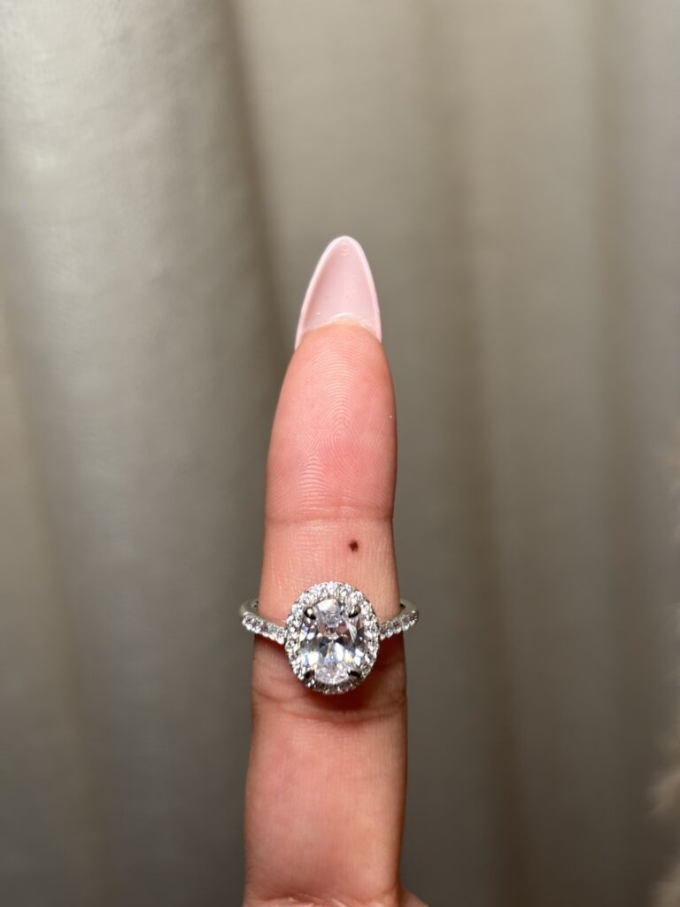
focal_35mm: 52
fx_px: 1362
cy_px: 454
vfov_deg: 36.8
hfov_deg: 28.0
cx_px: 340
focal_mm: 5.96
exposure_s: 1/110
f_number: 1.6
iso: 50
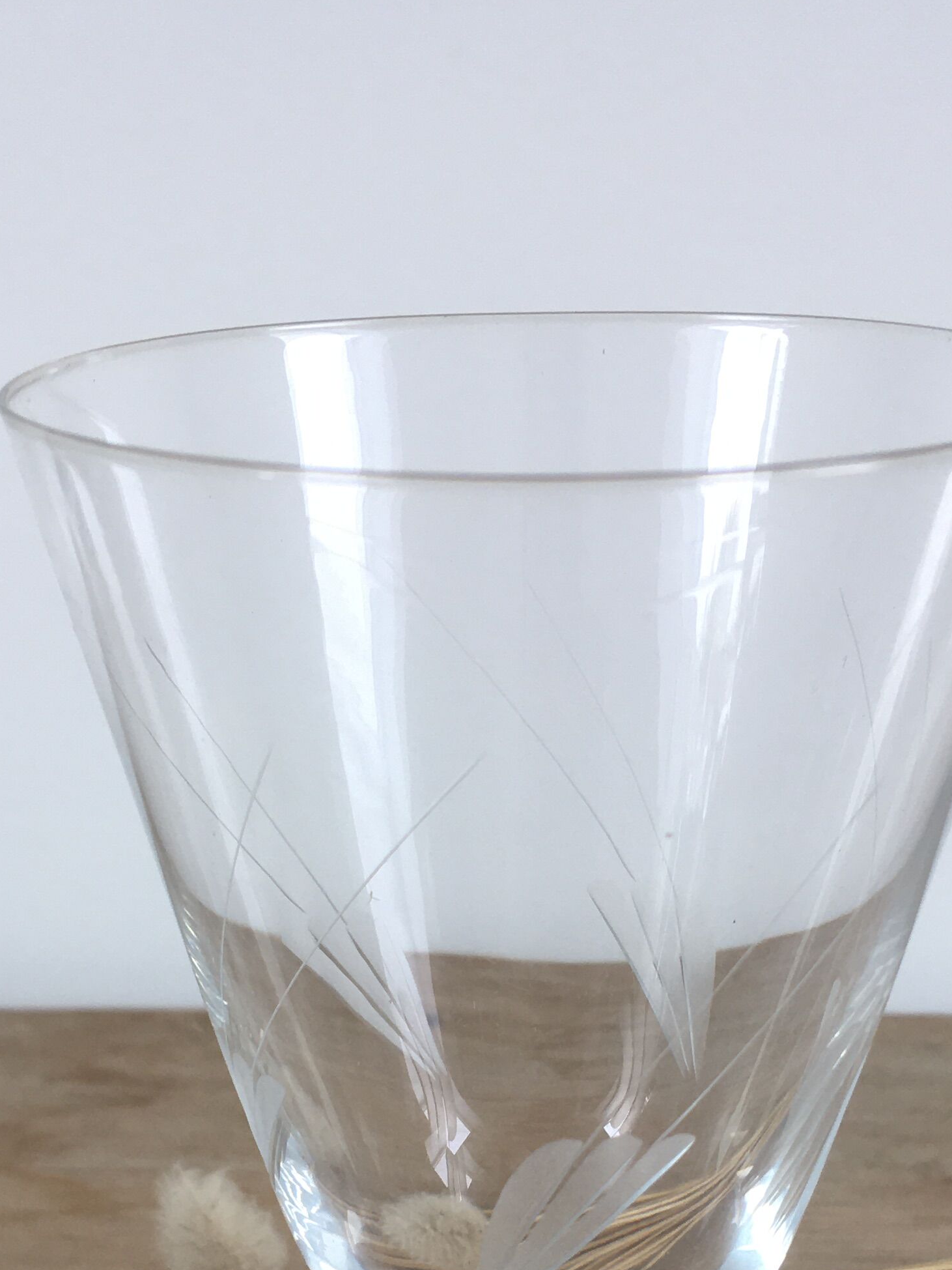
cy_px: 1129
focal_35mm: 60
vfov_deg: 30.8
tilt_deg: -23.0
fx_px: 2200
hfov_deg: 24.4
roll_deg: -0.5
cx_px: 430
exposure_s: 1/50
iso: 32
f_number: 2.2
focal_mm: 4.15
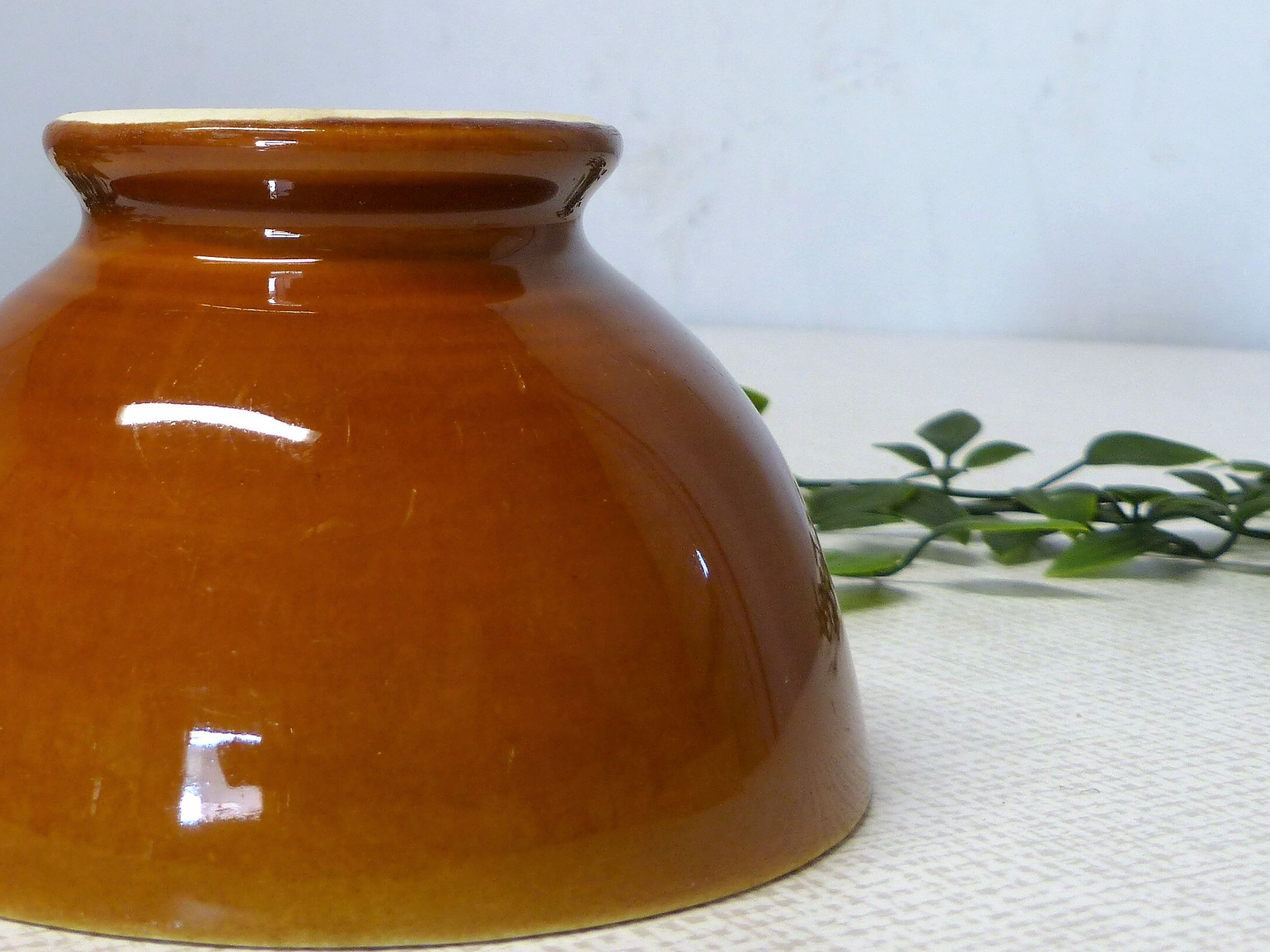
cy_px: 143
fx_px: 2238
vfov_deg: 23.5
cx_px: 365
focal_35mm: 61
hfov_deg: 31.3
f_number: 2.8
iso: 100
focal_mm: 5.9
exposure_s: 1/20
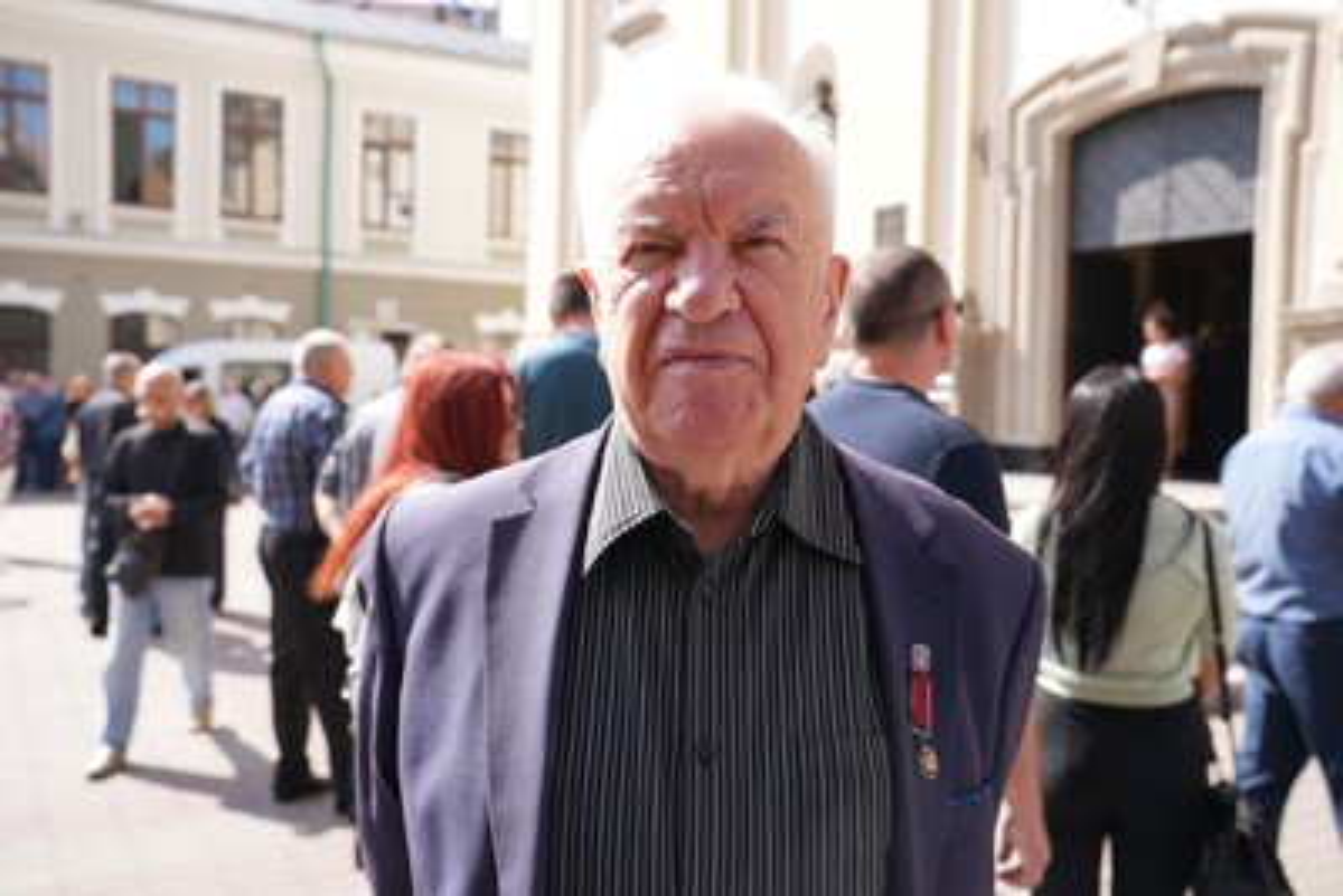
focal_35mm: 32
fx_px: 1194
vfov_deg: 41.1
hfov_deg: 58.7
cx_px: 672
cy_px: 448
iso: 100
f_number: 4.5
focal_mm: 32
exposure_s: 1/200
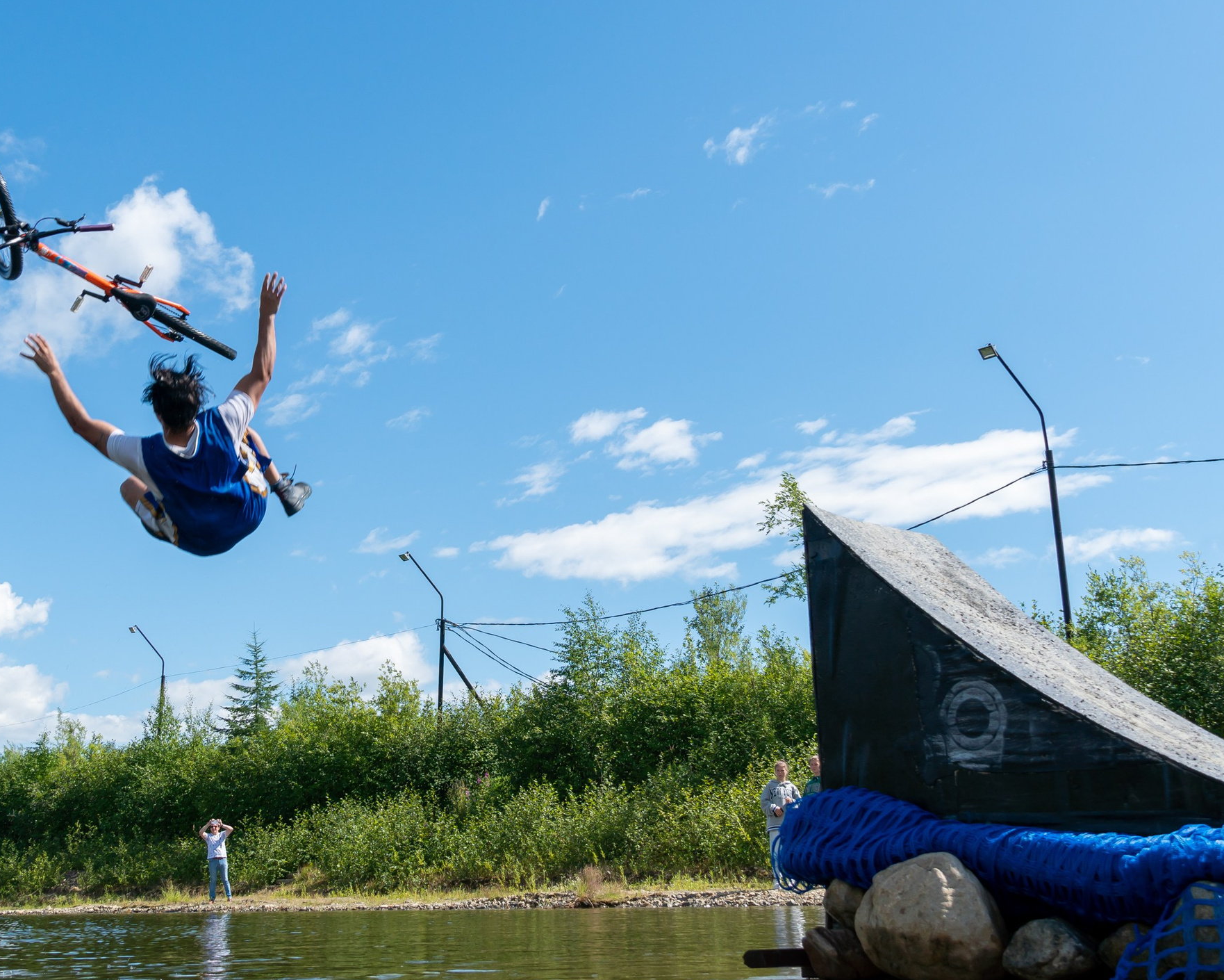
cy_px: 448
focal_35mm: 45
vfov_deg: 33.4
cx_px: 504
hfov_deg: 41.0
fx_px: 1630
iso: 100
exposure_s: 1/500
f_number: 6.3
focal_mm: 22
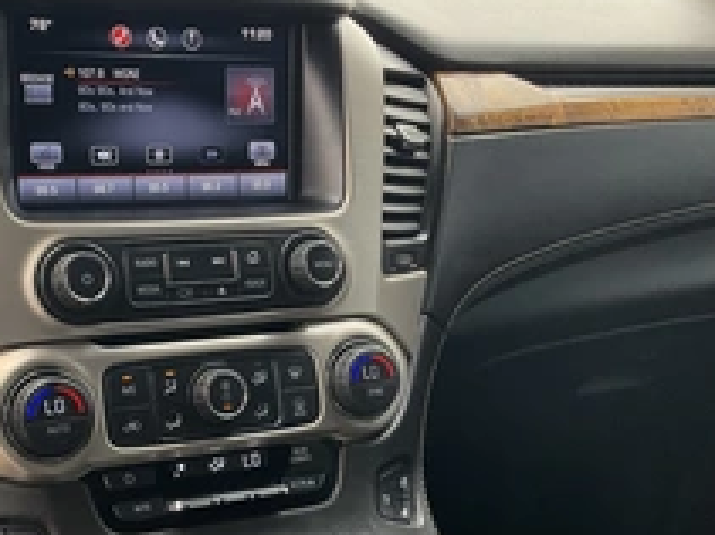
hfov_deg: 34.5
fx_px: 1135
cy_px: 328
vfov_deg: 26.5
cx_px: 217
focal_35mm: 55
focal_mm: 3
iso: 40
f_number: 1.8
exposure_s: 1/122
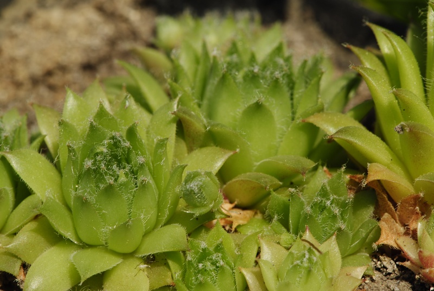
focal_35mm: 128
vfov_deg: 10.8
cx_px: 217
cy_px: 146
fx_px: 1539
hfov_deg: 16.0
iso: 100
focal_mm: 85
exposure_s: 1/100
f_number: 16
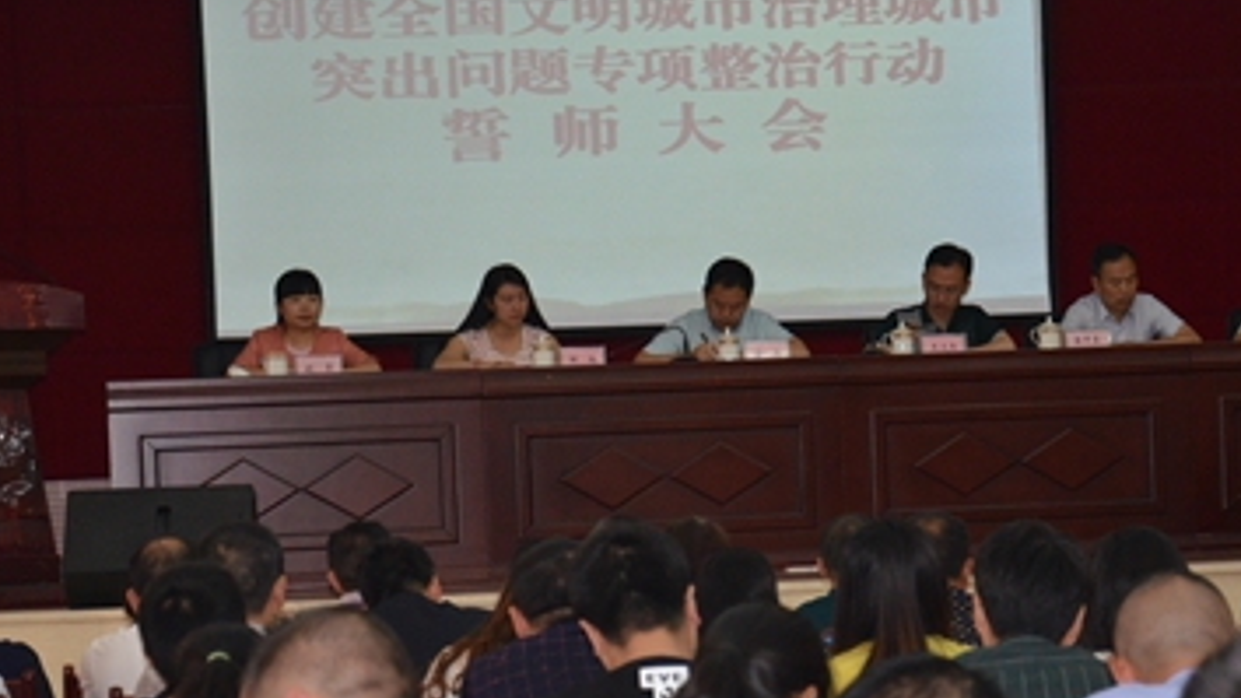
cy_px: 468
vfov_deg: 10.5
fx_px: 3784
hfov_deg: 18.6
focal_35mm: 115
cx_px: 694
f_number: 5.6
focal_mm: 52
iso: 1600
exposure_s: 1/60
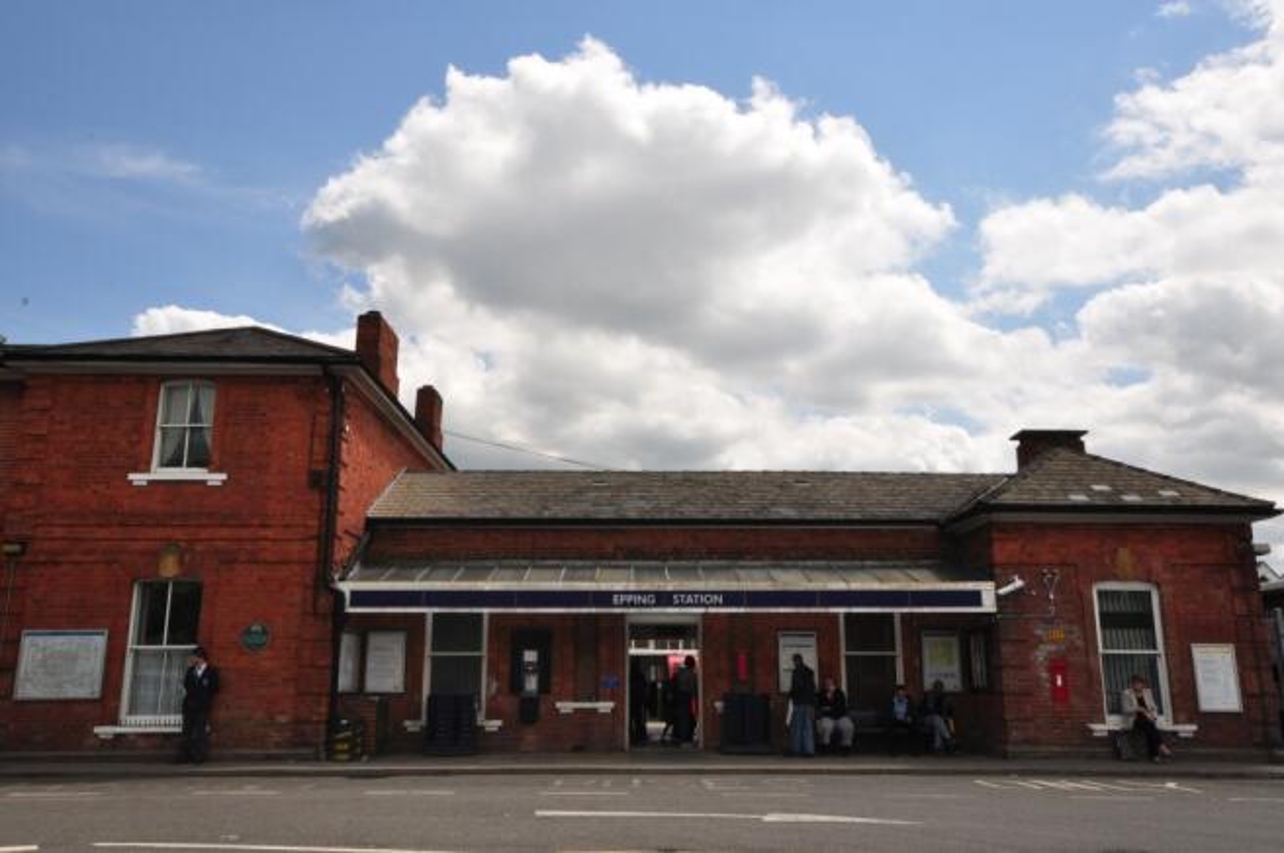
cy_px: 426
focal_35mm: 30
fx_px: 1069
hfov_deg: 62.0
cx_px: 642
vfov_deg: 43.5
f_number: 25
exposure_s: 1/80
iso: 200
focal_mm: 20
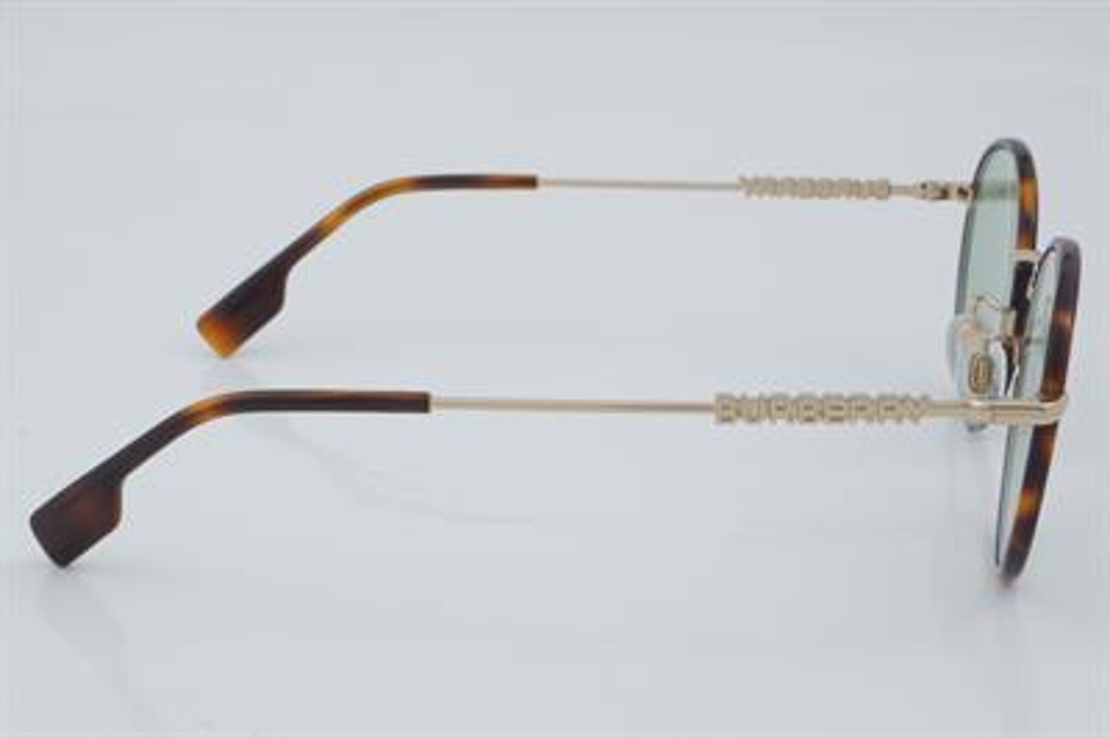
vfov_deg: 16.5
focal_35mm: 82
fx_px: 2542
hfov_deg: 24.6
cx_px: 555
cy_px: 369
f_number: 32
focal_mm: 55
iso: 100
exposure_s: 1/4
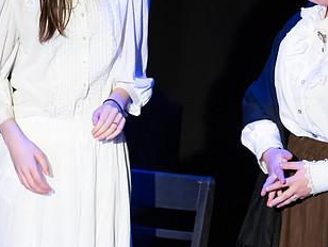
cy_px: 83
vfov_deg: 1.6
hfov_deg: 2.2
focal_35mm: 907
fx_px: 8608
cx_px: 233
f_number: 2.8
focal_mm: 300
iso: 6400
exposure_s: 1/400
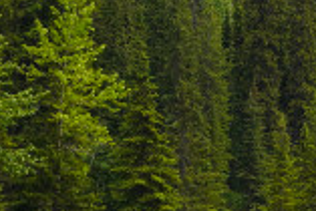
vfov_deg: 7.2
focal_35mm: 191
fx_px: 1674
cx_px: 441
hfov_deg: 10.5
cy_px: 21
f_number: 8
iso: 100
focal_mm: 25
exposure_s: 1/100
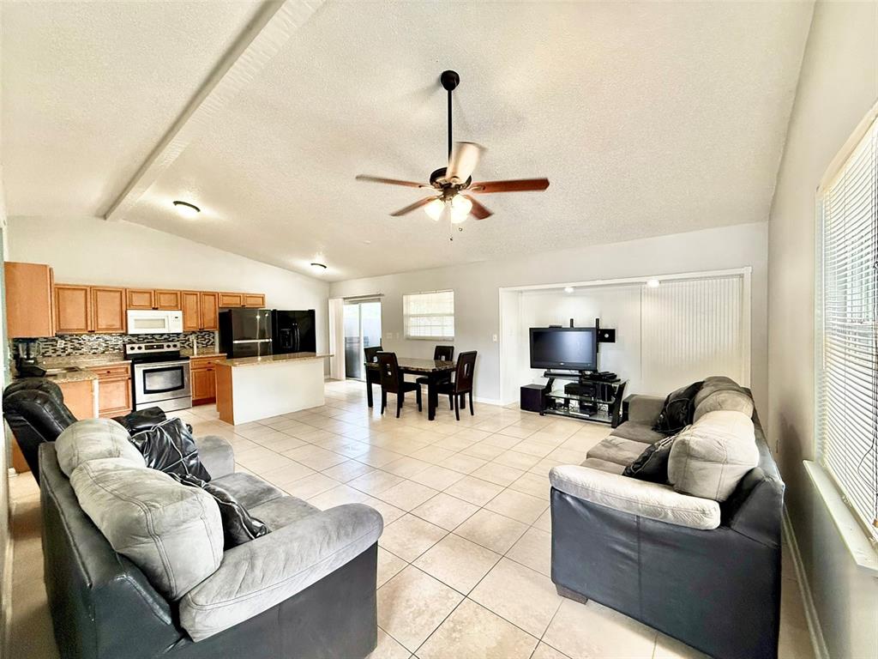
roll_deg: +1.4
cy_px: 330
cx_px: 439
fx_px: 355
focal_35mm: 14
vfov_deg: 85.7
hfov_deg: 102.1
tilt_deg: -0.4
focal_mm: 2.22
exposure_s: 1/120
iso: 320
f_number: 2.2
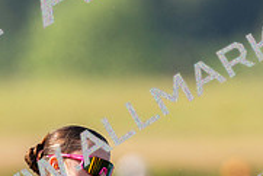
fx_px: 14030
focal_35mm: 1919
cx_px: 118
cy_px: 241
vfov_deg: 0.7
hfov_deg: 1.1
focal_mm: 600
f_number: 5.6
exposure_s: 1/2500
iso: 250
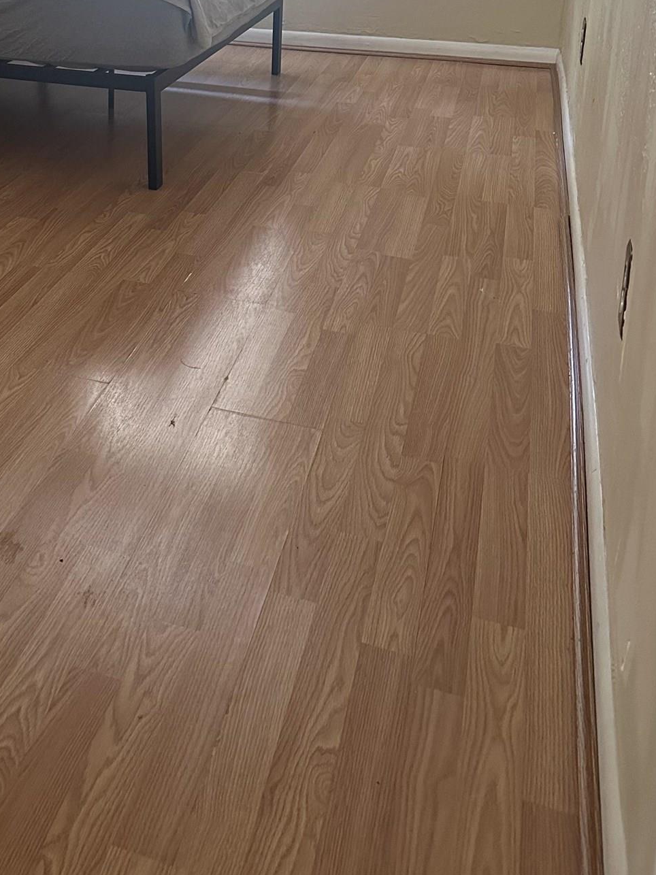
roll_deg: +0.3
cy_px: 158
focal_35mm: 43
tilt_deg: -17.3
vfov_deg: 41.7
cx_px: 91
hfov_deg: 32.3
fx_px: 1087
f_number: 1.78
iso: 640
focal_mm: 6.86
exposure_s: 1/60
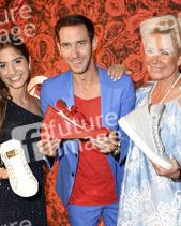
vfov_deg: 36.9
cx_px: 97
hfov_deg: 31.5
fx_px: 321
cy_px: 192
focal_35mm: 48
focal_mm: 18
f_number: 4.5
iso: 500
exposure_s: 1/160
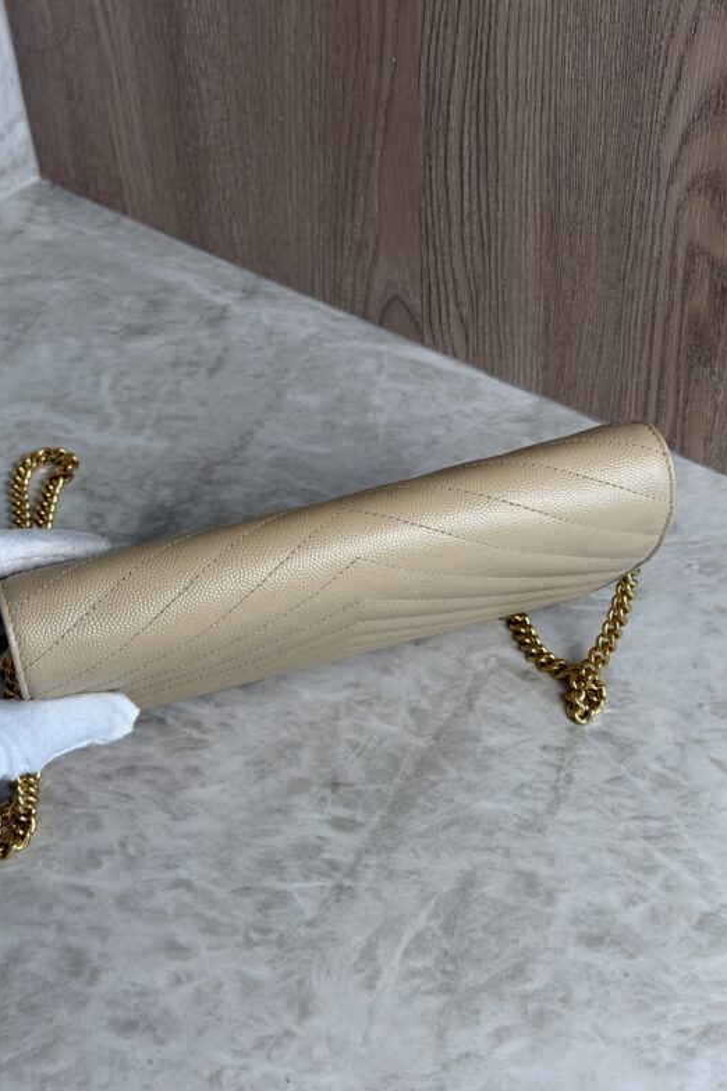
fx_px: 1545
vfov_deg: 38.9
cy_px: 546
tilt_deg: -42.0
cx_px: 348
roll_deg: +2.5
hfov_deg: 26.5
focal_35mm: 51
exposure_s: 1/120
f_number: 1.78
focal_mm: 6.76
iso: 50
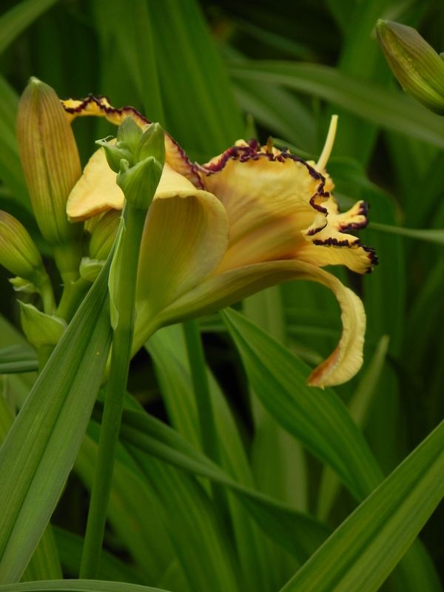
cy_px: 296
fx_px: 8226
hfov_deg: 3.1
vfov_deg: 4.1
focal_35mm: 481
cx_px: 222
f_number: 5
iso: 160
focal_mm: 85.6
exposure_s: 1/640
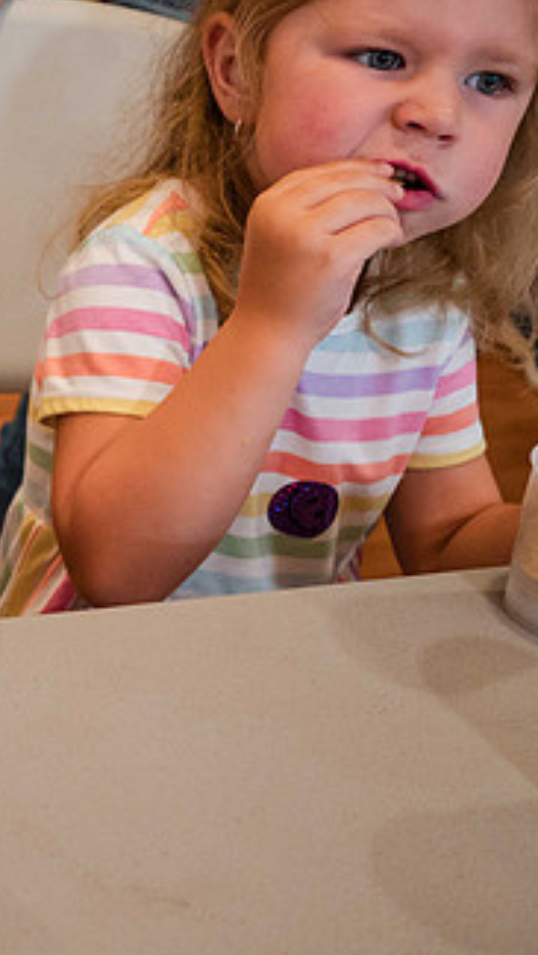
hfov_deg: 18.4
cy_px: 457
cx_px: -299
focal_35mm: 57
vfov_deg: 36.6
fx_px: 1444
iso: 2500
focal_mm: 29
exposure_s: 1/125
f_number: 4
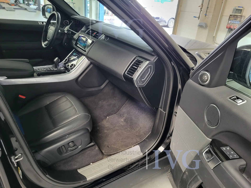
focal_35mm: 26
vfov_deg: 53.1
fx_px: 189
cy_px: 94
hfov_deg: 67.3
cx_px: 126
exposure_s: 1/50
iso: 400
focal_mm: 5.4
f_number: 1.8
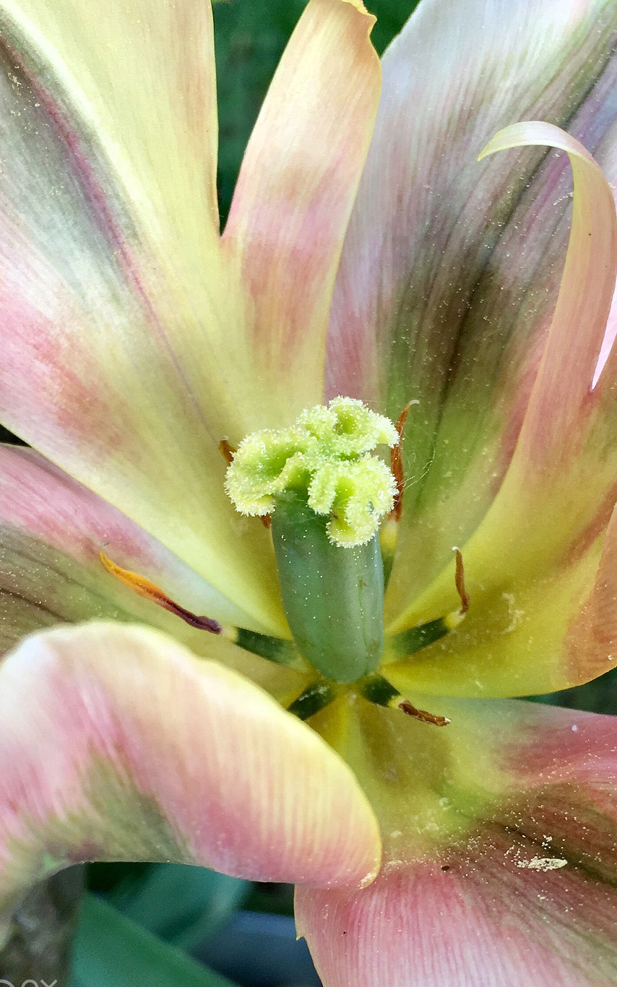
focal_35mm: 36
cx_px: 311
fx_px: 968
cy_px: 513
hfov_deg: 35.3
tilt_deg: -55.0
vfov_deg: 54.0
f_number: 2.2
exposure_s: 1/128
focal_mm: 4.15
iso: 25
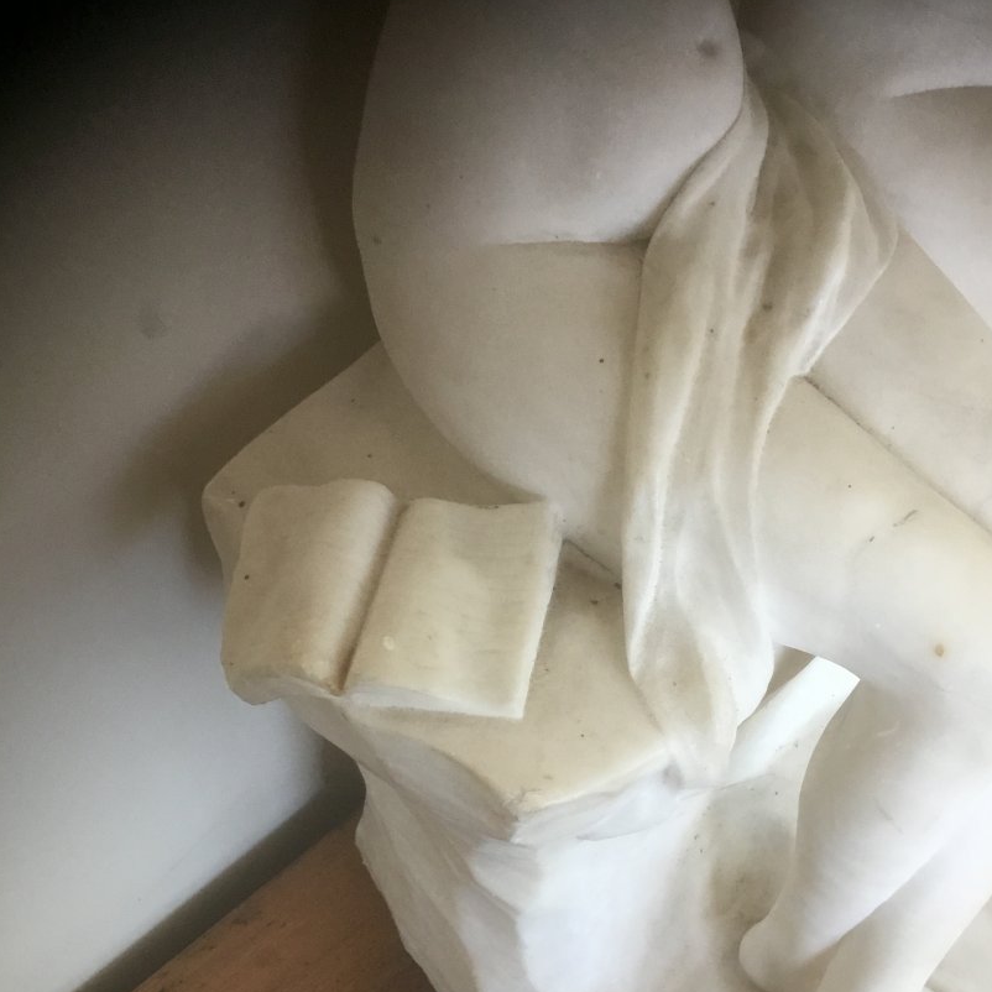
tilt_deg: -49.6
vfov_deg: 40.1
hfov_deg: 40.9
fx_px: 1329
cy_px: 711
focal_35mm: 41
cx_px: 550
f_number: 2.4
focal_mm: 3.3
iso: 64
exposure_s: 1/33
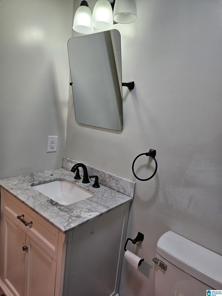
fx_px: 197
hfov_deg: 58.9
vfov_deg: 73.9
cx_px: 111
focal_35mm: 23
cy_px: 148
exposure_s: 1/120
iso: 100
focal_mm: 5.4
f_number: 1.8
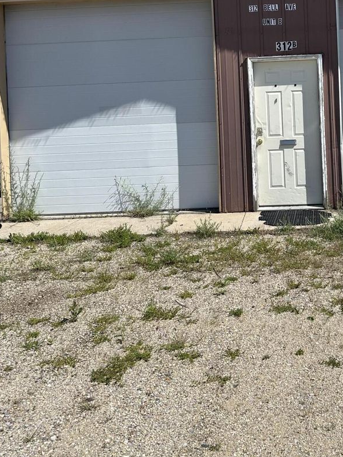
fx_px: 594
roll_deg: +1.8
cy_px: 116
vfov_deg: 40.9
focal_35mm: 45
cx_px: 280
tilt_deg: +0.1
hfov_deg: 31.3
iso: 50
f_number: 1.5
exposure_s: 1/5076
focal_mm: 5.7
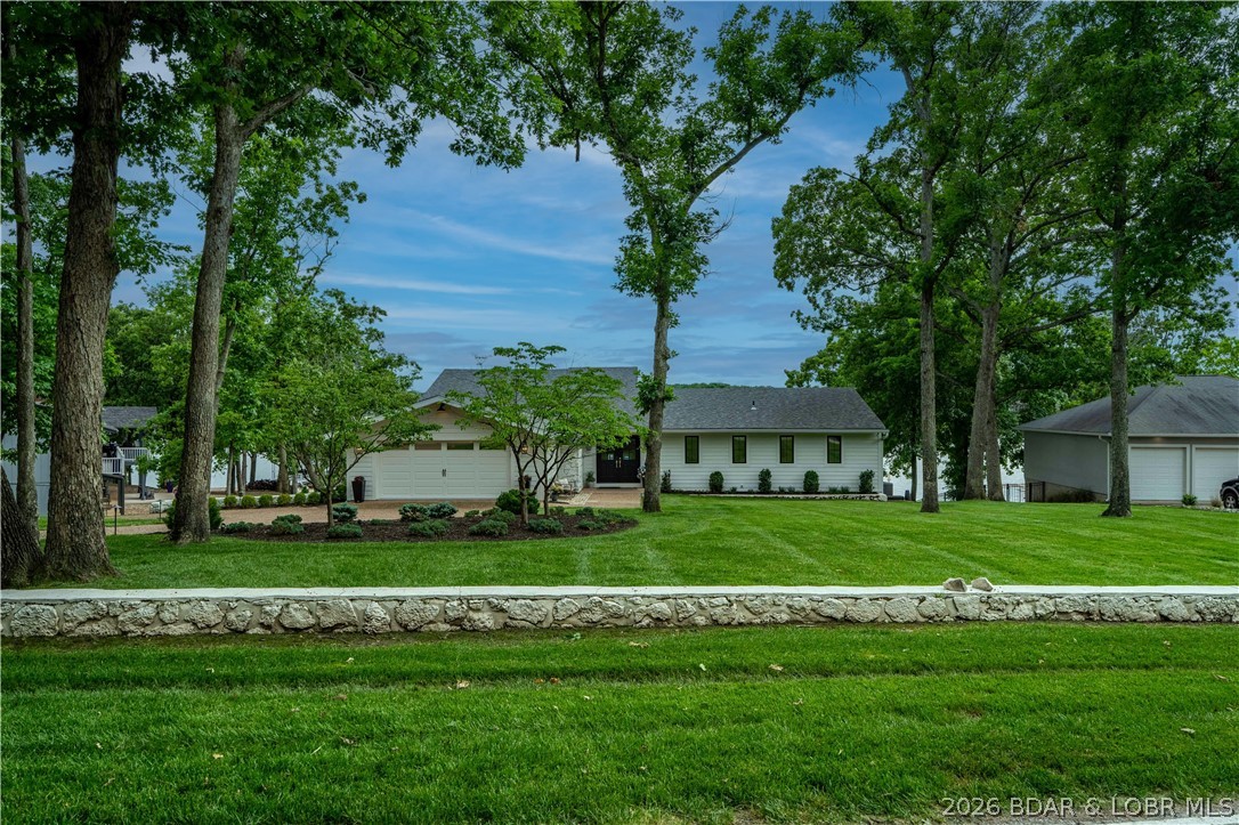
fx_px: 860
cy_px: 412
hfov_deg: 71.5
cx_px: 620
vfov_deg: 51.2
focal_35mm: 25
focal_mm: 25
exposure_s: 1/800
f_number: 8
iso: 320
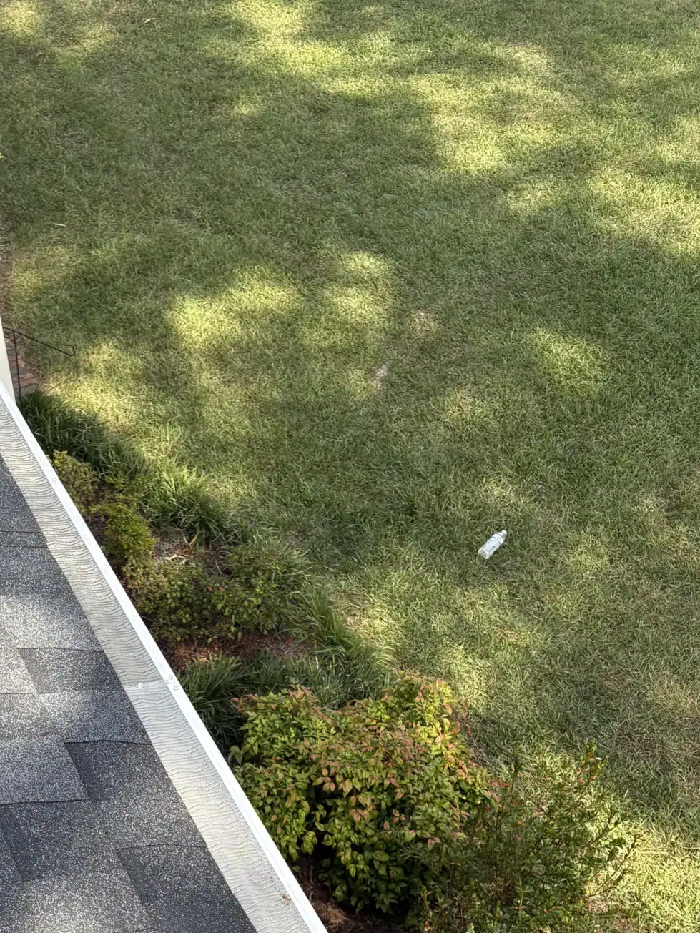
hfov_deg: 27.5
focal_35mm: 51
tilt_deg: -49.9
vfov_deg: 35.1
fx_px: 1375
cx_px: 69
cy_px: 862
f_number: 1.6
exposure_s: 1/701
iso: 50
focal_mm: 5.96
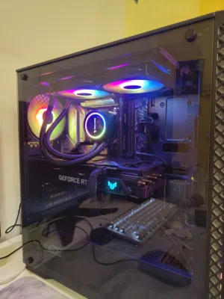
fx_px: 198
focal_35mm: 23
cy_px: 150
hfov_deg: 58.9
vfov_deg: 73.9
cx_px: 112
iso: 1425
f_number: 1.88
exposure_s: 1/30
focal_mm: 5.59
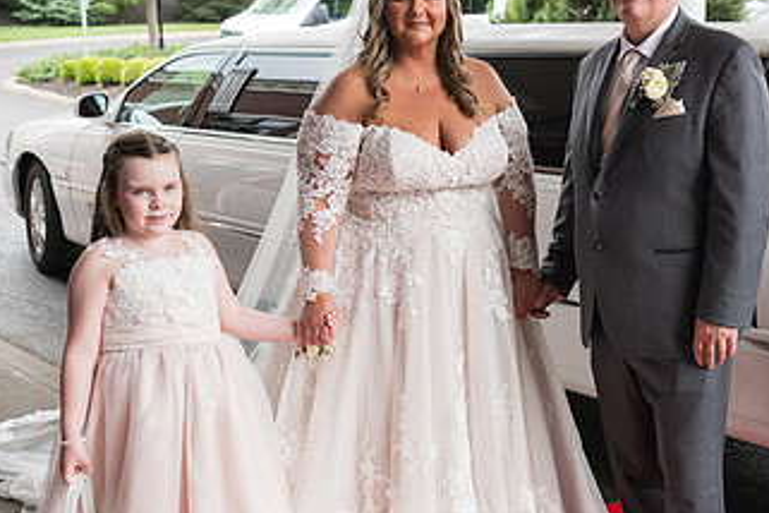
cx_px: 494
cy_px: 253
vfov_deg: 24.2
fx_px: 1196
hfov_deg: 35.4
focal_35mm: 56
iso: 64
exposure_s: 1/200
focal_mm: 31
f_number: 2.8
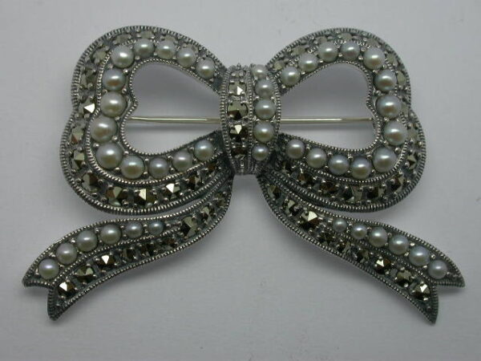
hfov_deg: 23.0
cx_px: 240
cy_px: 180
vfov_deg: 17.4
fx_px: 1181
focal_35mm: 85
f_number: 7.4
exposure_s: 1/36.6
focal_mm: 17.7
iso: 100
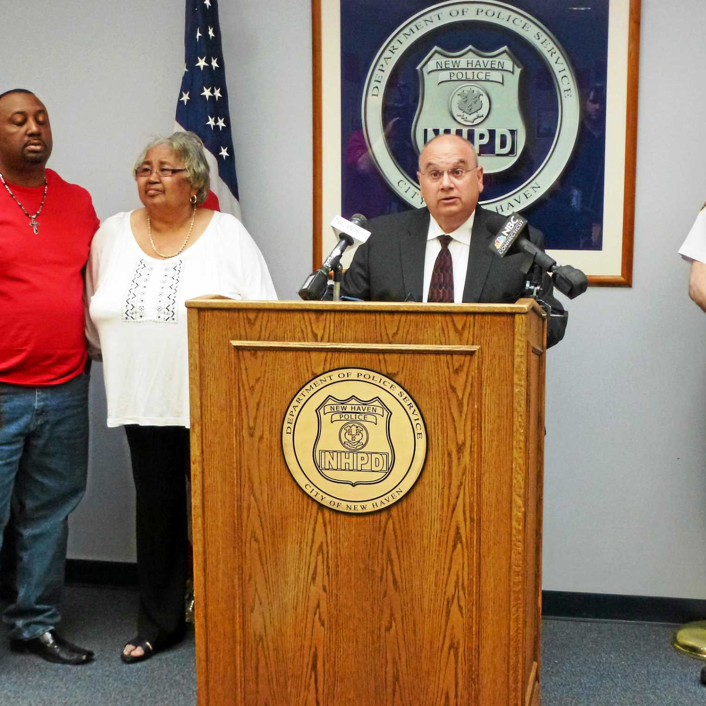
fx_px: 1338
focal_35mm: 58
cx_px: 422
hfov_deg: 29.5
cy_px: 353
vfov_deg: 29.6
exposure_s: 1/40
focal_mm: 8.7
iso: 400
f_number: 4.1
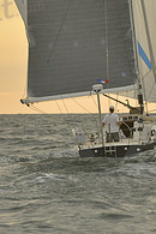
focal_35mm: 506
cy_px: -56
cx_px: 107
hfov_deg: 2.7
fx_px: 3289
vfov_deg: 4.1
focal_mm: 170
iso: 400
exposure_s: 1/800
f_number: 6.3
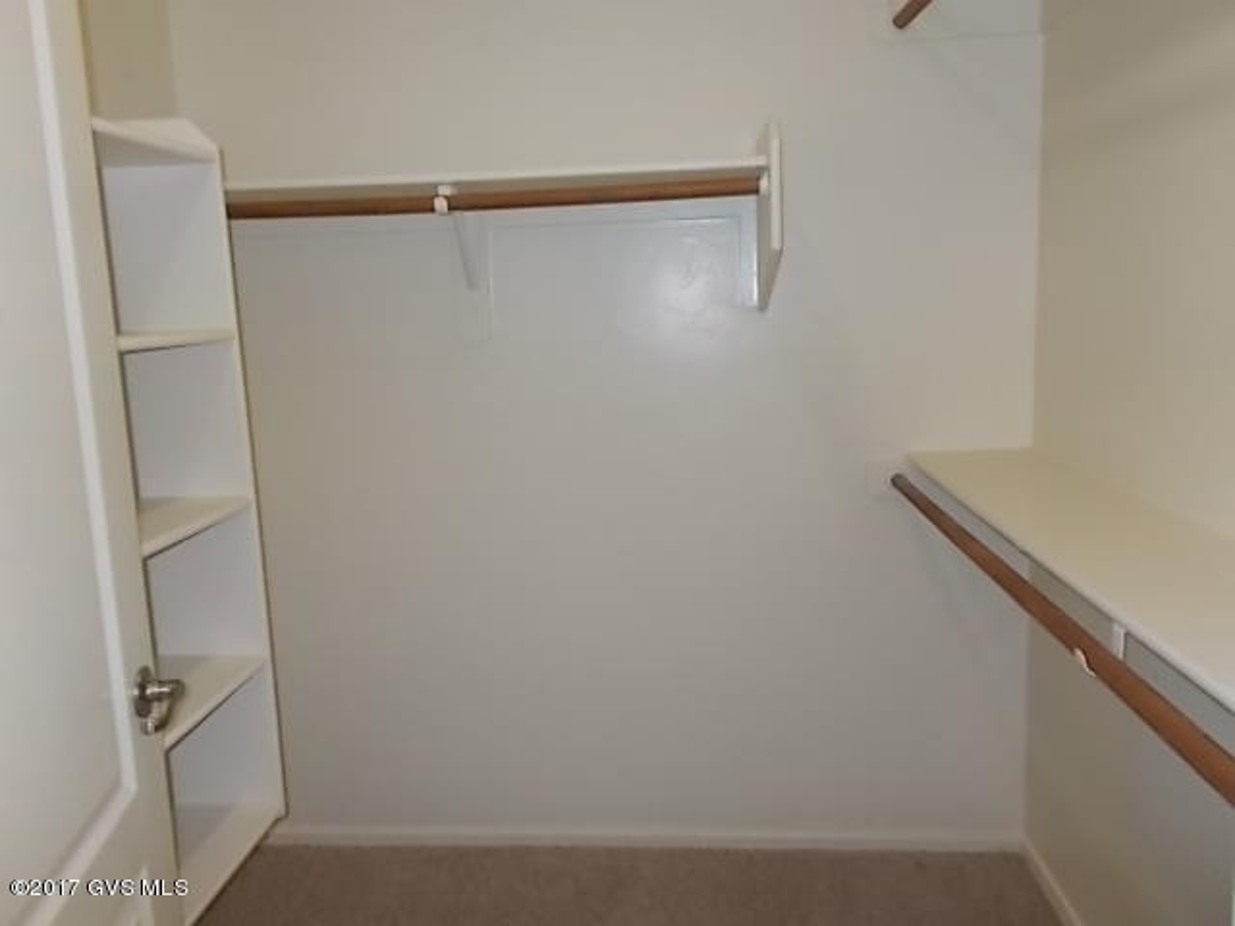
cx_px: 618
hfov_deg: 67.3
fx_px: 928
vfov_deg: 53.1
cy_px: 463
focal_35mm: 26
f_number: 3.2
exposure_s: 1/25
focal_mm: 4.6
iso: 200
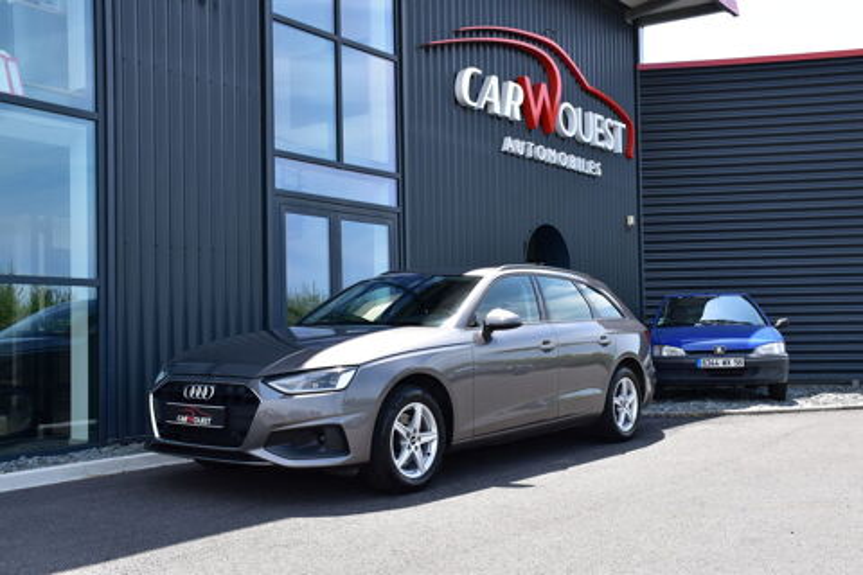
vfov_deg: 34.2
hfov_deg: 49.6
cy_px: 288
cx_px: 432
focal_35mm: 39
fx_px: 935
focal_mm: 26
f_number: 10
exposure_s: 1/200
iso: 400
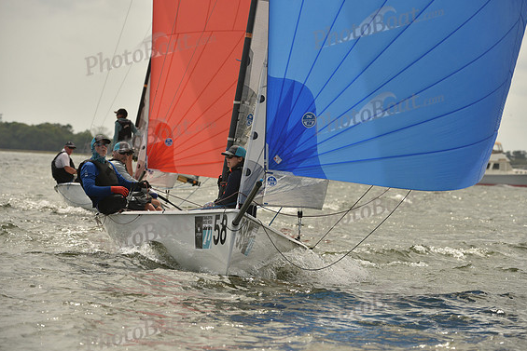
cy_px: 173
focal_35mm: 226
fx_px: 3309
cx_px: 265
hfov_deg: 9.1
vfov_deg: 6.1
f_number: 7.1
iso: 320
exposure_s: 1/1600
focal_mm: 220
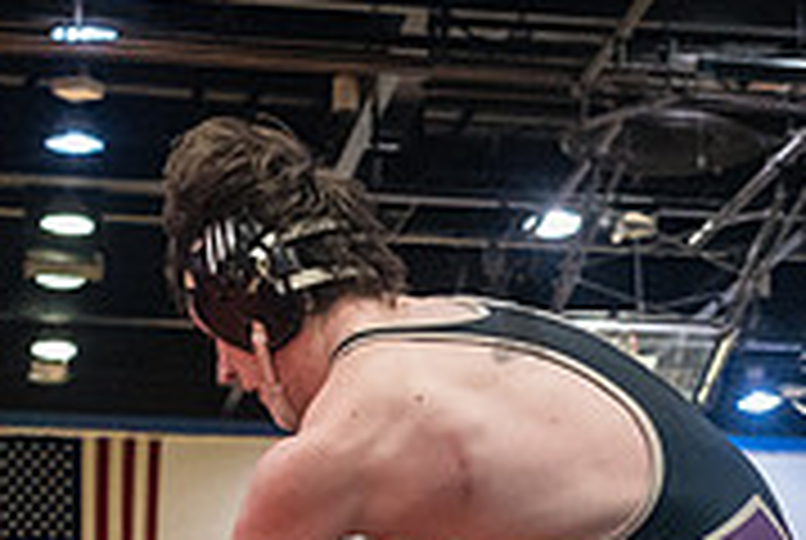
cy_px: 722
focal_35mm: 123
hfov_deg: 16.6
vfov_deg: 10.9
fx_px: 2758
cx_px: 582
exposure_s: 1/400
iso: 8000
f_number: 4
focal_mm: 35
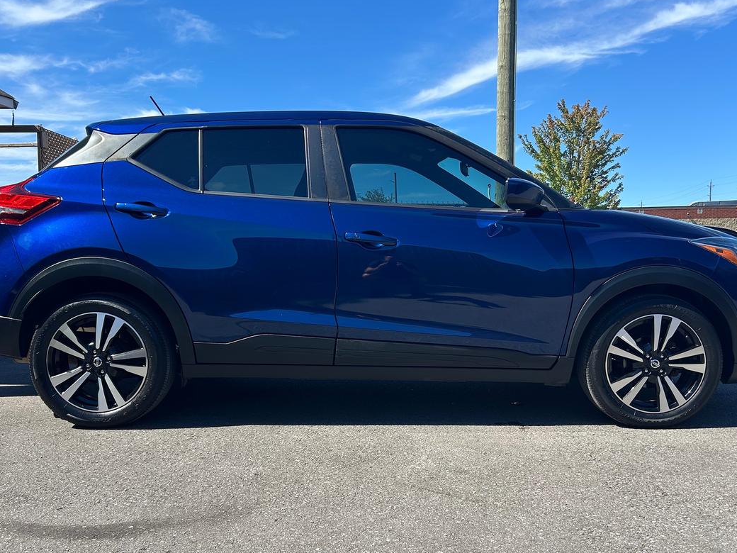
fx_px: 681
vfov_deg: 44.0
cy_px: 327
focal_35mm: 32
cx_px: 373
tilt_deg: -2.7
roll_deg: +0.8
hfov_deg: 56.8
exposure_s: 1/2353
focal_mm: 5.7
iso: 50
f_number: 1.5
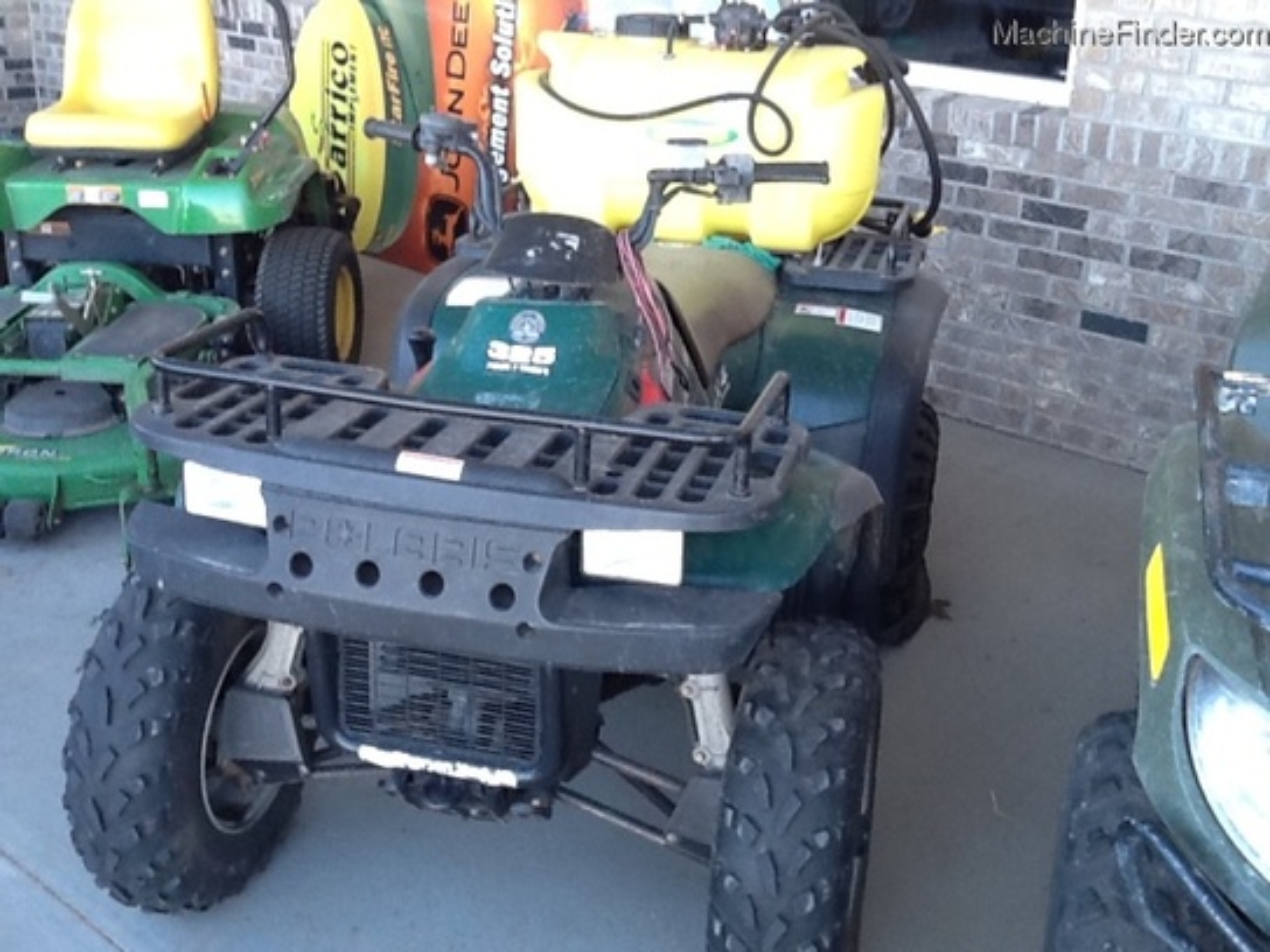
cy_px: 476
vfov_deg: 32.9
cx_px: 635
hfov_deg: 42.9
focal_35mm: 44
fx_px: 1614
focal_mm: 2.03
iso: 50
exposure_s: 1/40
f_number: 2.4
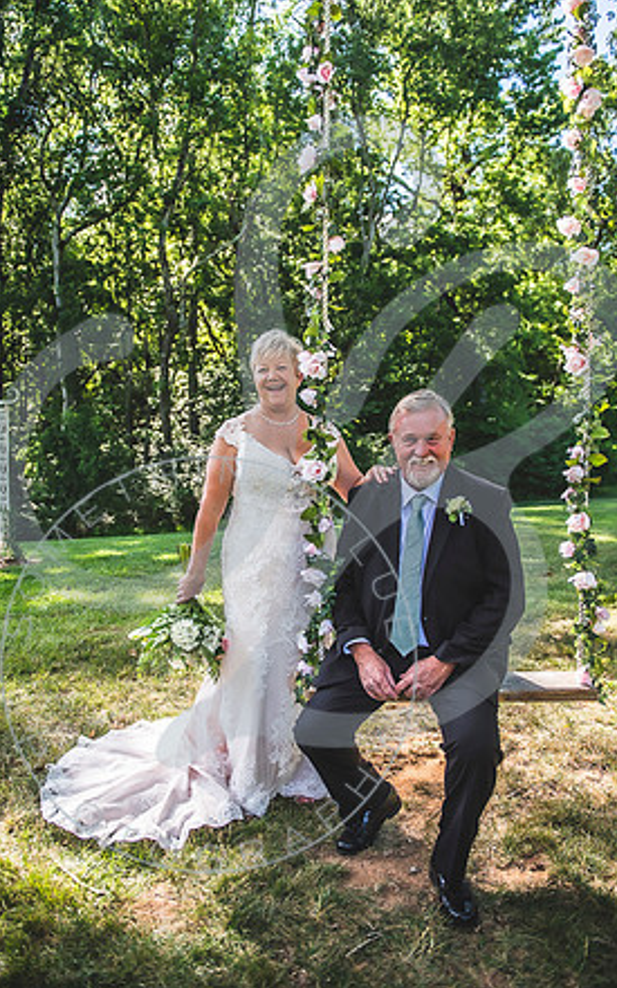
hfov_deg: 49.3
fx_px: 673
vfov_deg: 72.5
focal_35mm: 25
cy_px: 494
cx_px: 310
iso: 100
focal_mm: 24
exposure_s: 1/320
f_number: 2.8
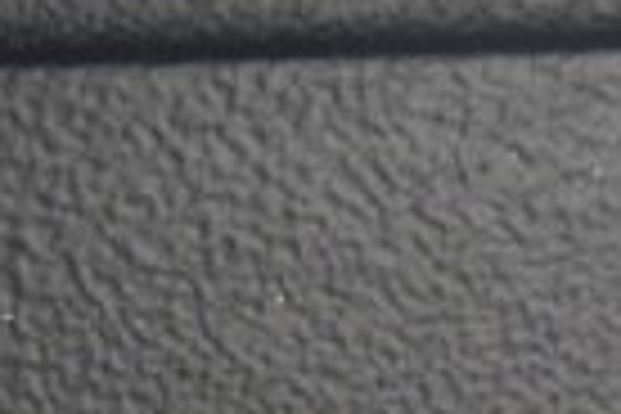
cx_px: 1350
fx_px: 4588
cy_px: 461
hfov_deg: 7.4
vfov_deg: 5.2
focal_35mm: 266
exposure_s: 1/60
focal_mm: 40
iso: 4500
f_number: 5
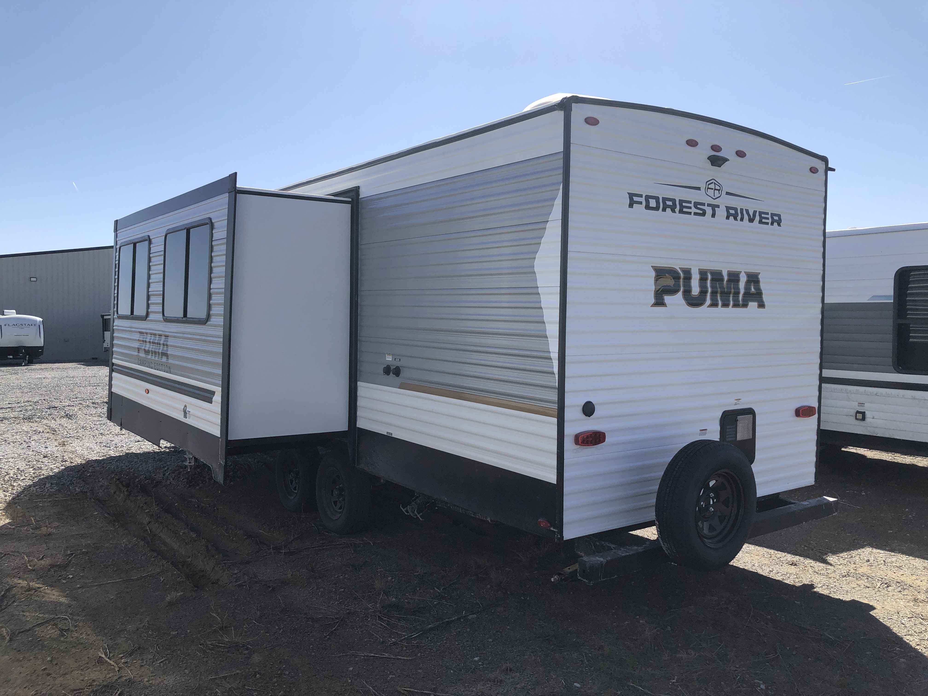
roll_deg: +0.9
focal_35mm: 28
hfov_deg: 63.4
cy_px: 348
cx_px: 464
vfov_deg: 49.7
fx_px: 751
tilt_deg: -1.1
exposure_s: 1/2088
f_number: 1.8
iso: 20
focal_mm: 3.99
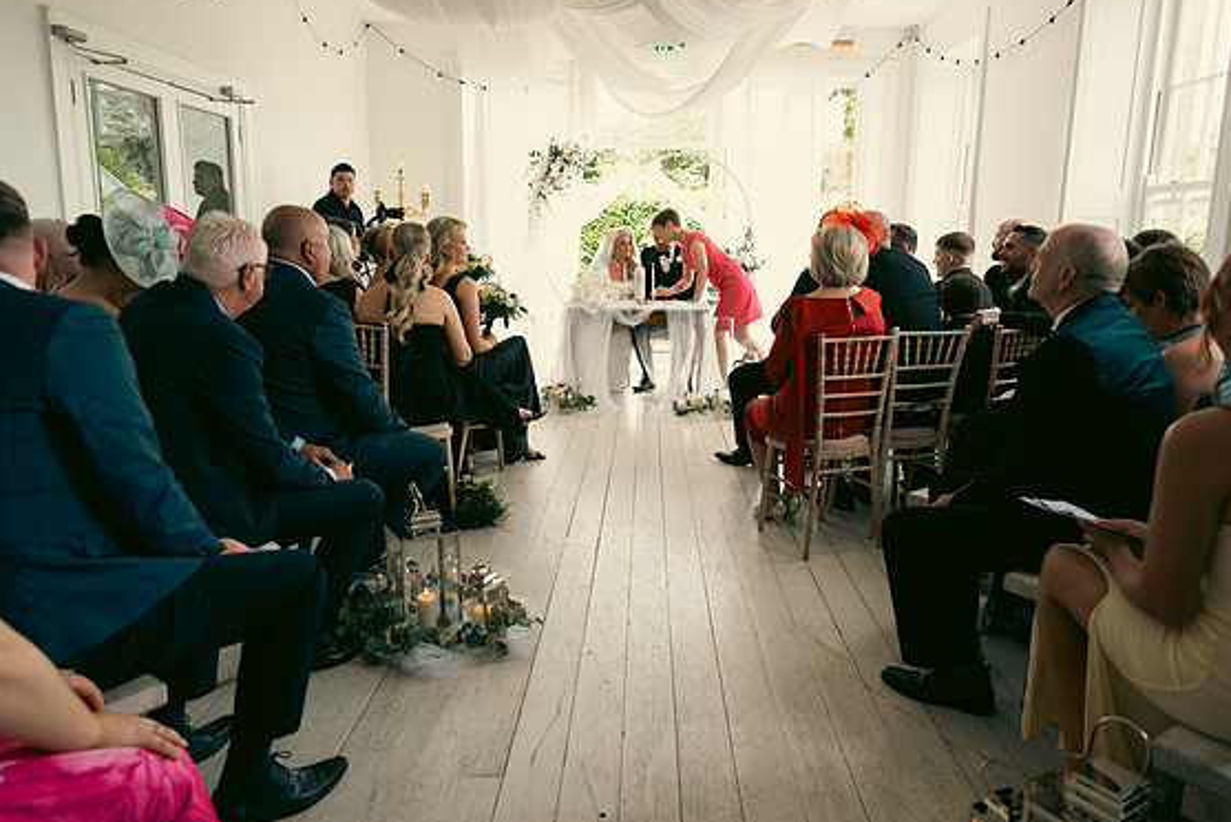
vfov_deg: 51.3
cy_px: 399
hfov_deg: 71.5
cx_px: 639
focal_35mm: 25
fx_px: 855
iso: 200
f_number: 3.5
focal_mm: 24
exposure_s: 1/160
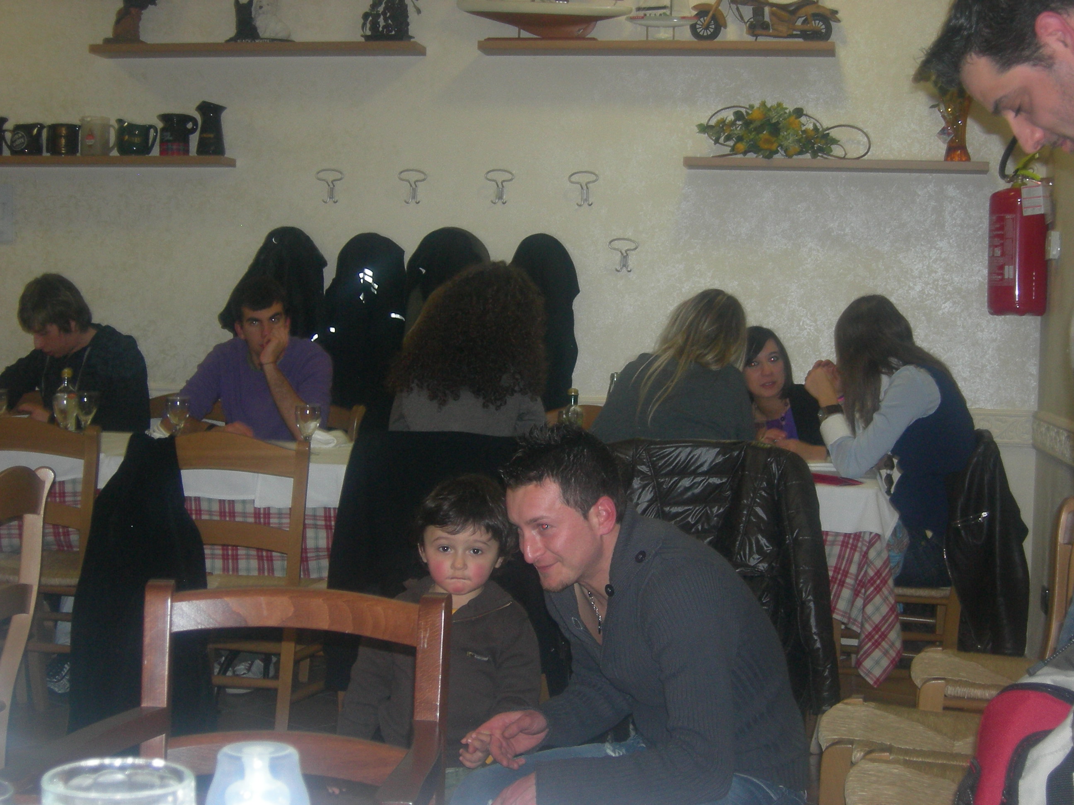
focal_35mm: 57
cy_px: 402
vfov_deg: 25.7
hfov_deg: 33.8
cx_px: 537
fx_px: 1768
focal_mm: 11.9
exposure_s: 1/60.1
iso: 188
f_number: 3.3
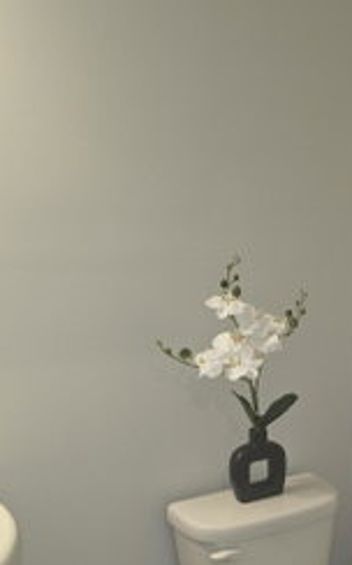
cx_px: 320
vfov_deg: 39.9
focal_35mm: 48
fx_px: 738
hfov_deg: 25.9
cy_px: 465
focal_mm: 6.3
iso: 80
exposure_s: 1/60
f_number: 1.7
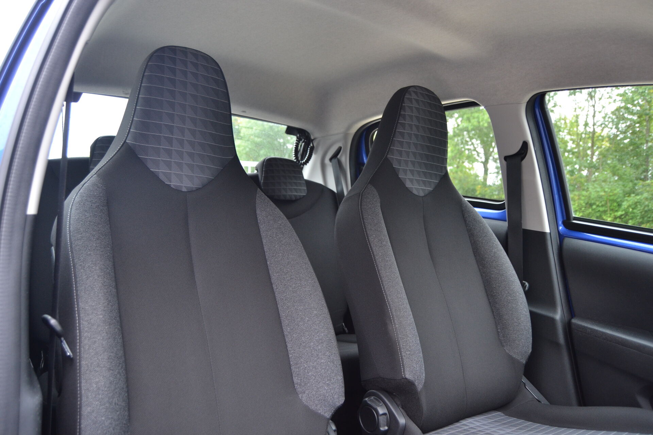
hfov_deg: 67.4
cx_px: 326
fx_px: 490
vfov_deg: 47.9
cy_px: 218
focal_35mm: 27
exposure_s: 1/60
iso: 400
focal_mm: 18
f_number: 4
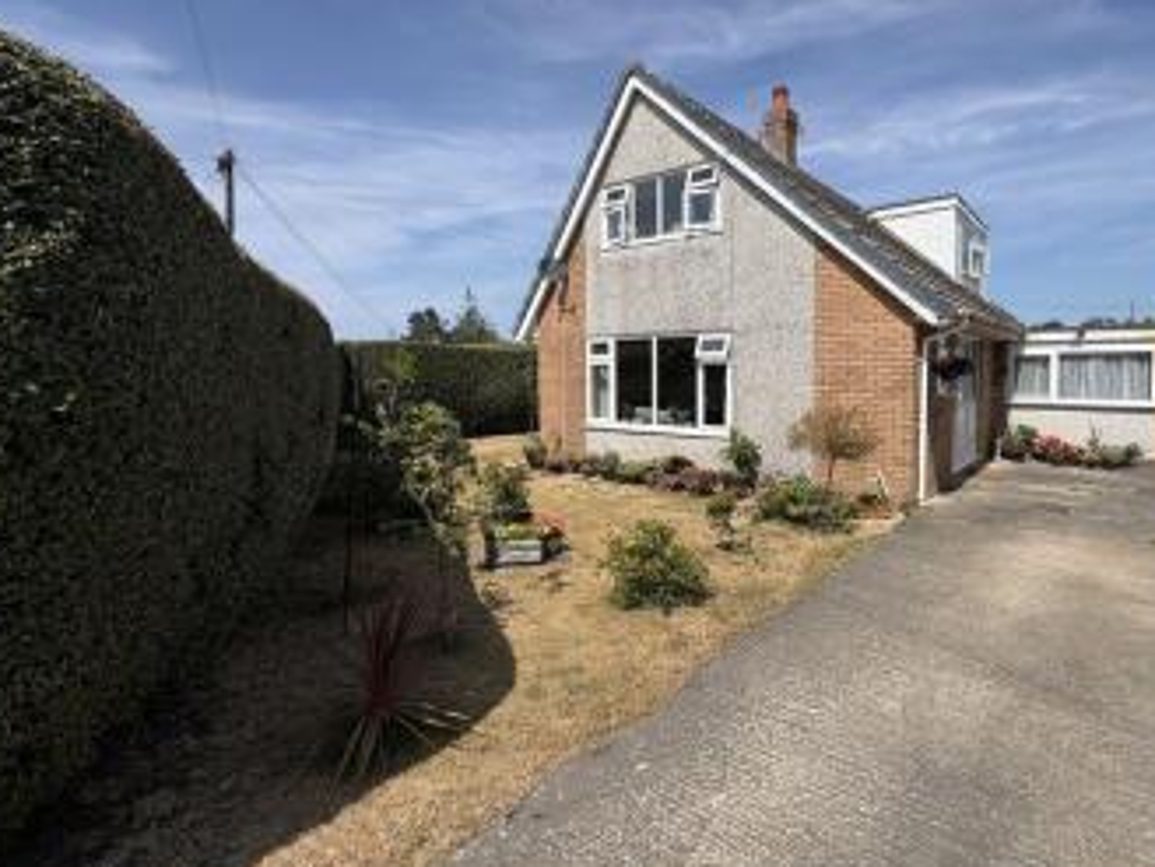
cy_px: 402
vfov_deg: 71.5
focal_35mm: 18
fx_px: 601
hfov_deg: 86.6
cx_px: 693
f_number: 2.2
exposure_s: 1/2985
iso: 50
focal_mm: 2.22
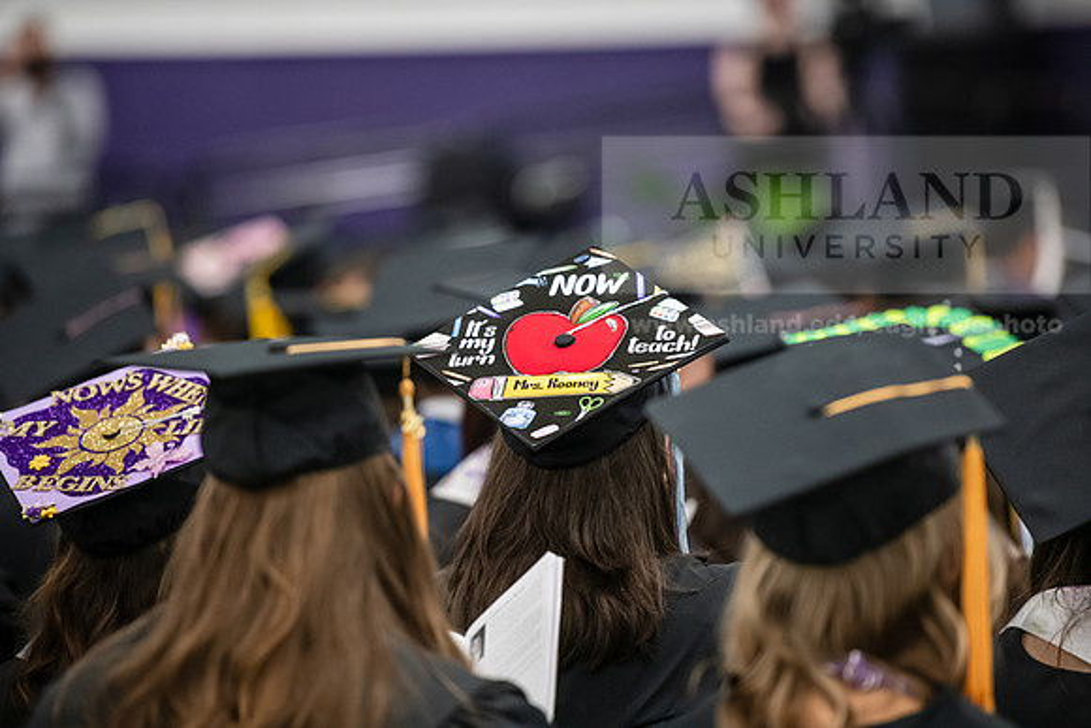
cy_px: 364
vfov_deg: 7.0
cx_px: 546
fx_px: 5911
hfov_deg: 10.5
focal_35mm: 195
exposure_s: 1/200
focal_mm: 195
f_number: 2.8
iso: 3200
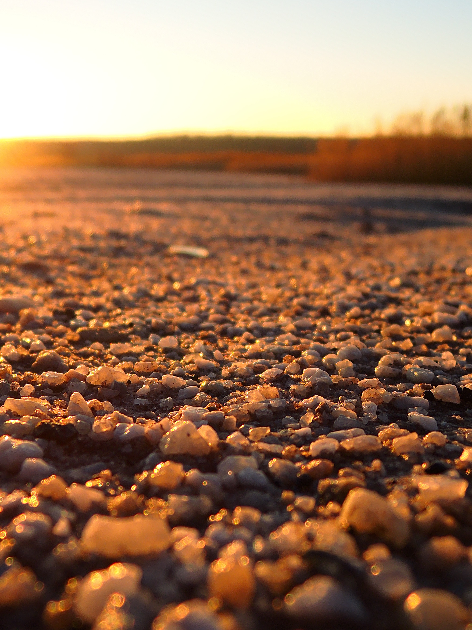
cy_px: 225
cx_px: 221
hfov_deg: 35.1
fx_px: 745
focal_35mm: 41
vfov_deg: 45.3
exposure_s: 1/80
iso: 80
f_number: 2.8
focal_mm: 5.1
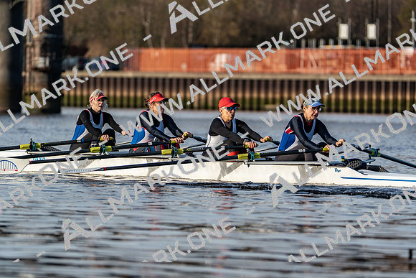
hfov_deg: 5.9
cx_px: 208
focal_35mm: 347
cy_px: 139
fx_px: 4011
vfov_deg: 4.0
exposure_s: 1/2000
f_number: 6.3
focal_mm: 347
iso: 640
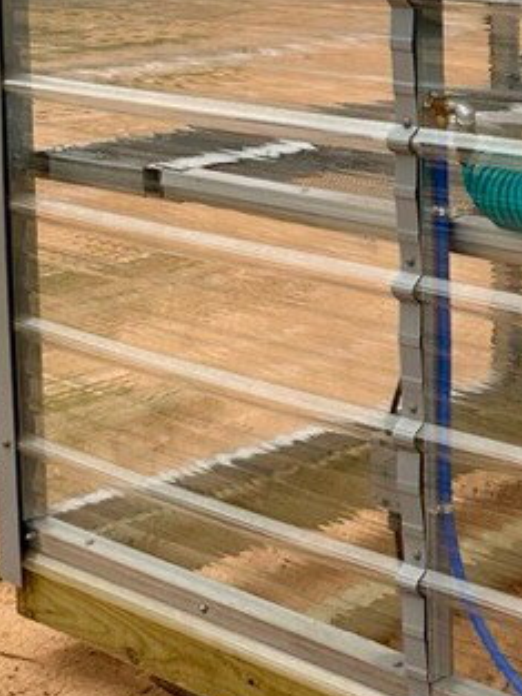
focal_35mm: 98
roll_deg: +1.1
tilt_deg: -4.2
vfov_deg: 19.2
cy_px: -58
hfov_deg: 13.6
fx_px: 1969
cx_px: 913
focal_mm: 6.86
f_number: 1.78
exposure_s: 1/8929
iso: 80
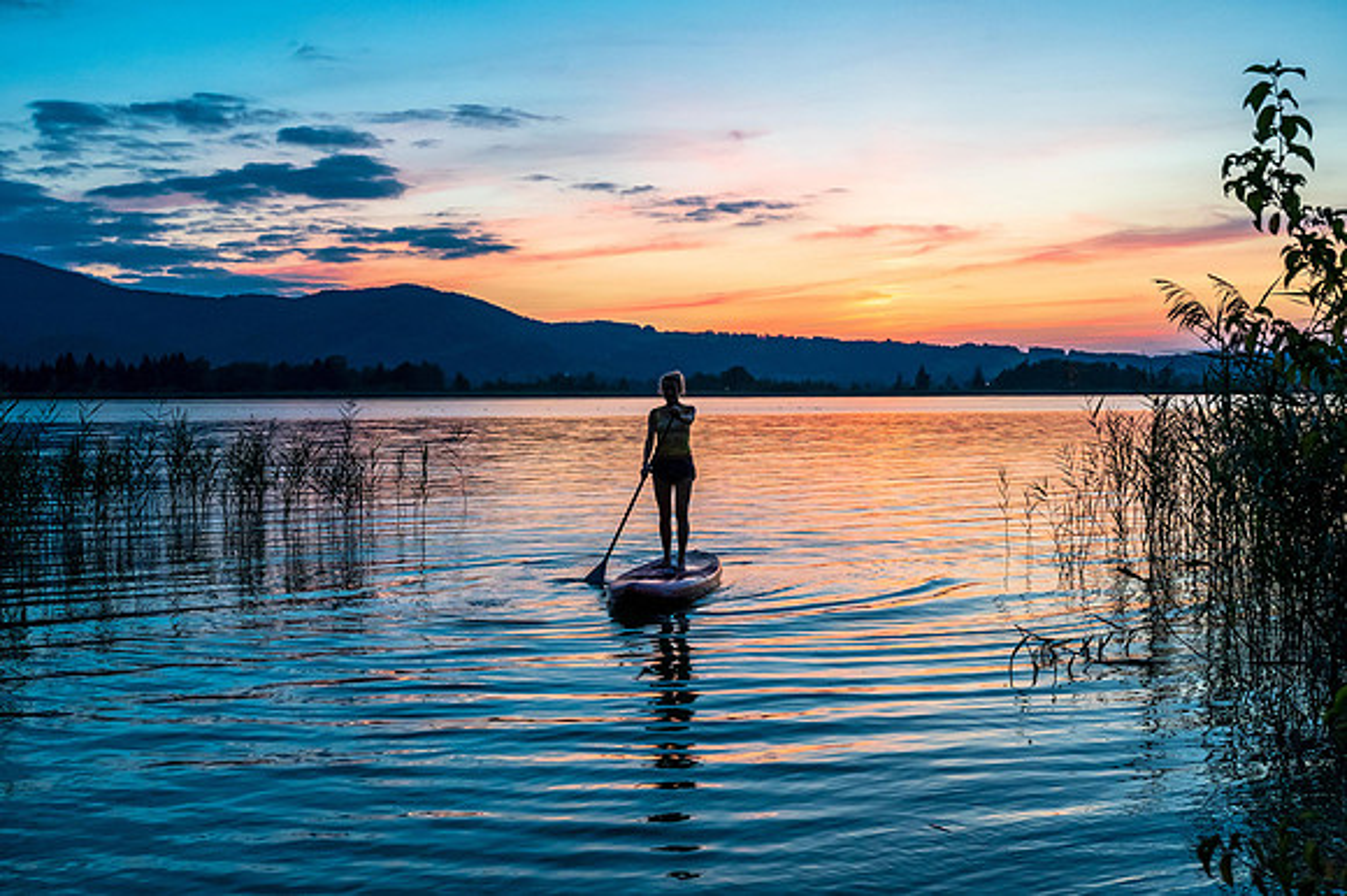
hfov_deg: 46.5
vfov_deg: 31.9
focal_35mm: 42
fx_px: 1567
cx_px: 674
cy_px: 448
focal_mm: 39
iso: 2000
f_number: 6.3
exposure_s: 1/160
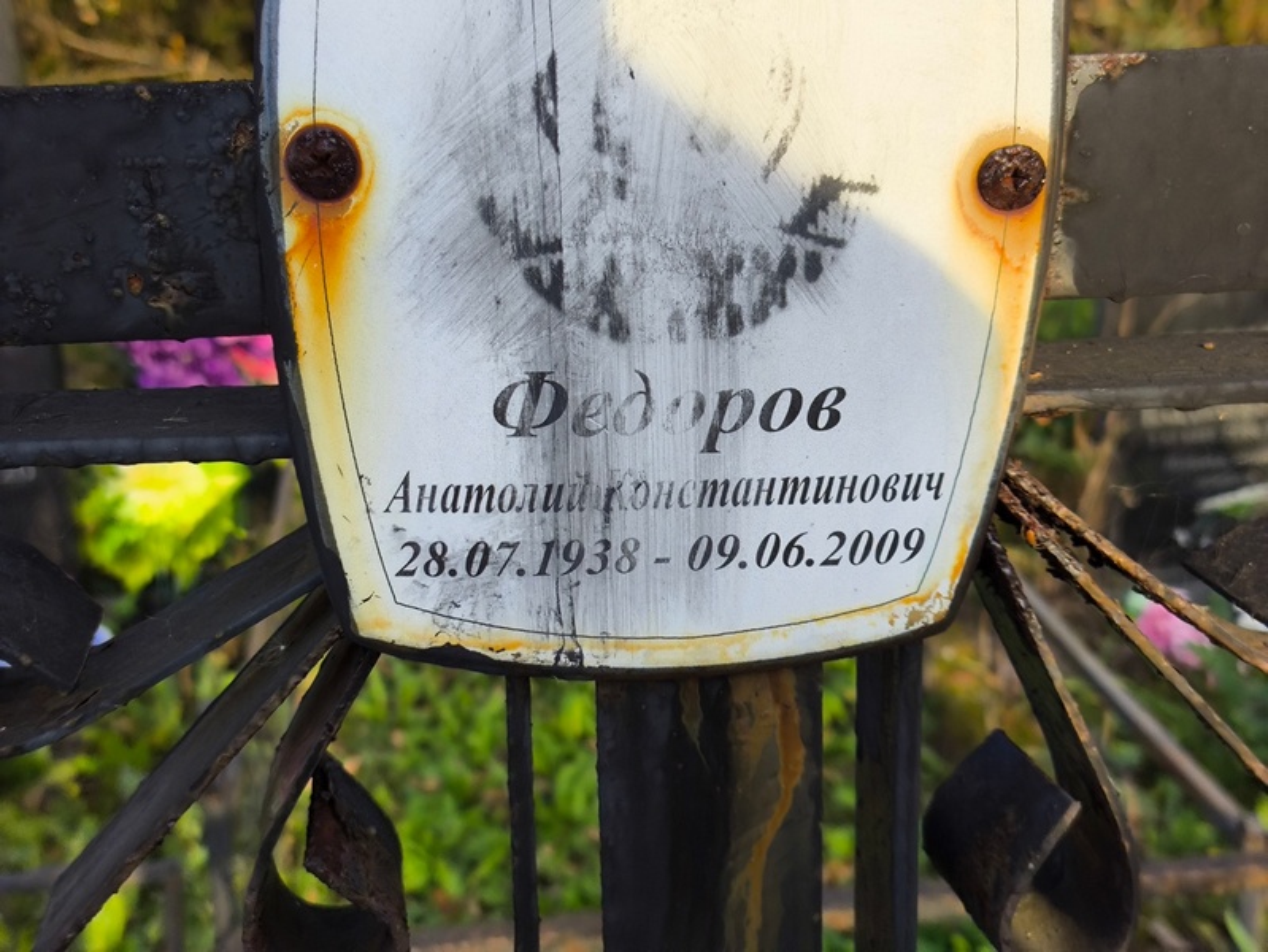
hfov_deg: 38.2
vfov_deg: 29.1
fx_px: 1832
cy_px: 476
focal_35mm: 50
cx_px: 634
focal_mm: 4.71
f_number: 1.7
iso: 50
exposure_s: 1/438
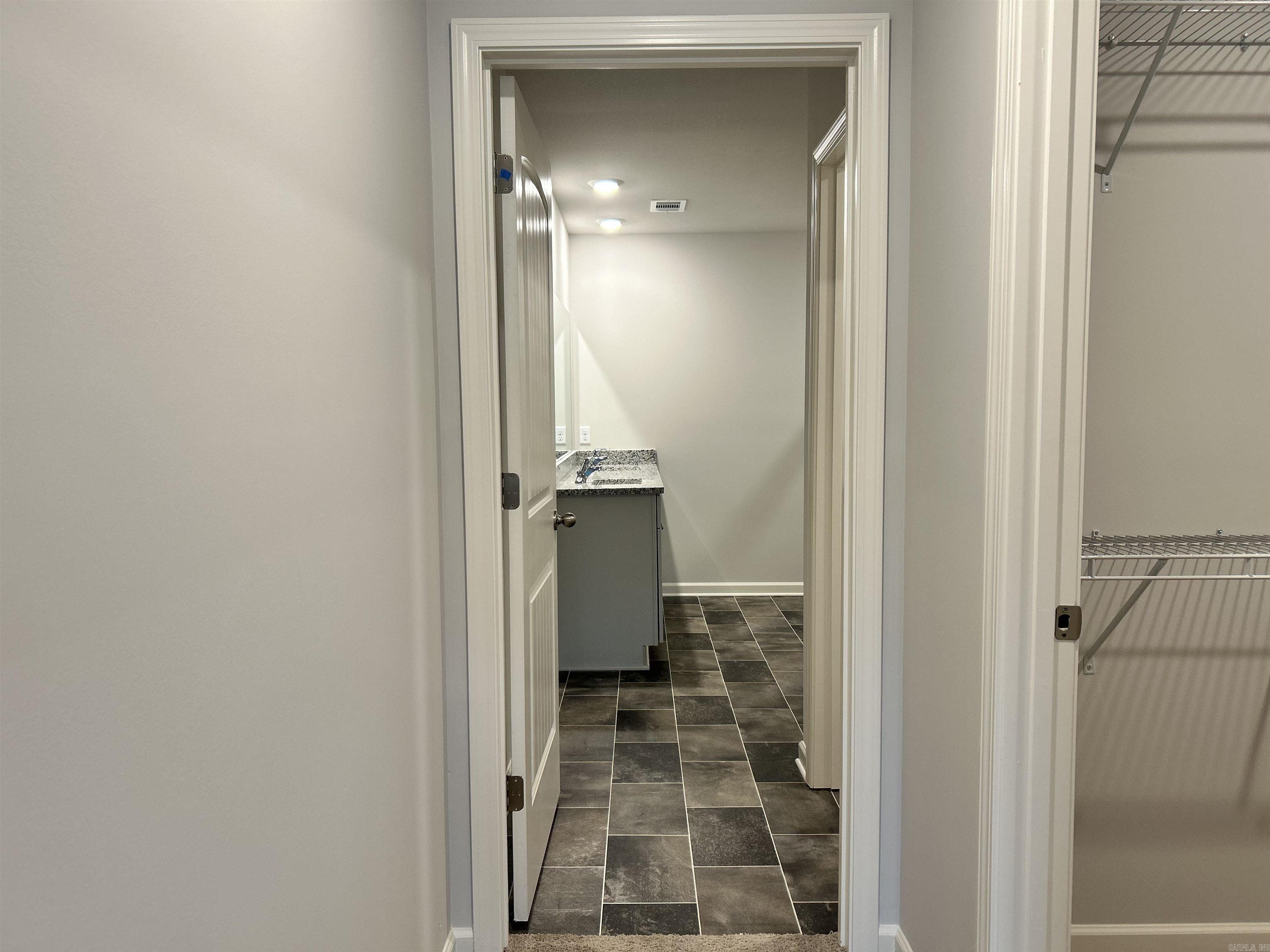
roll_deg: +0.8
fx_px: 954
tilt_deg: -4.3
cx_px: 635
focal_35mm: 26
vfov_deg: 53.1
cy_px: 476
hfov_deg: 67.3
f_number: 1.5
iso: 64
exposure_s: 1/60
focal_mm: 5.7
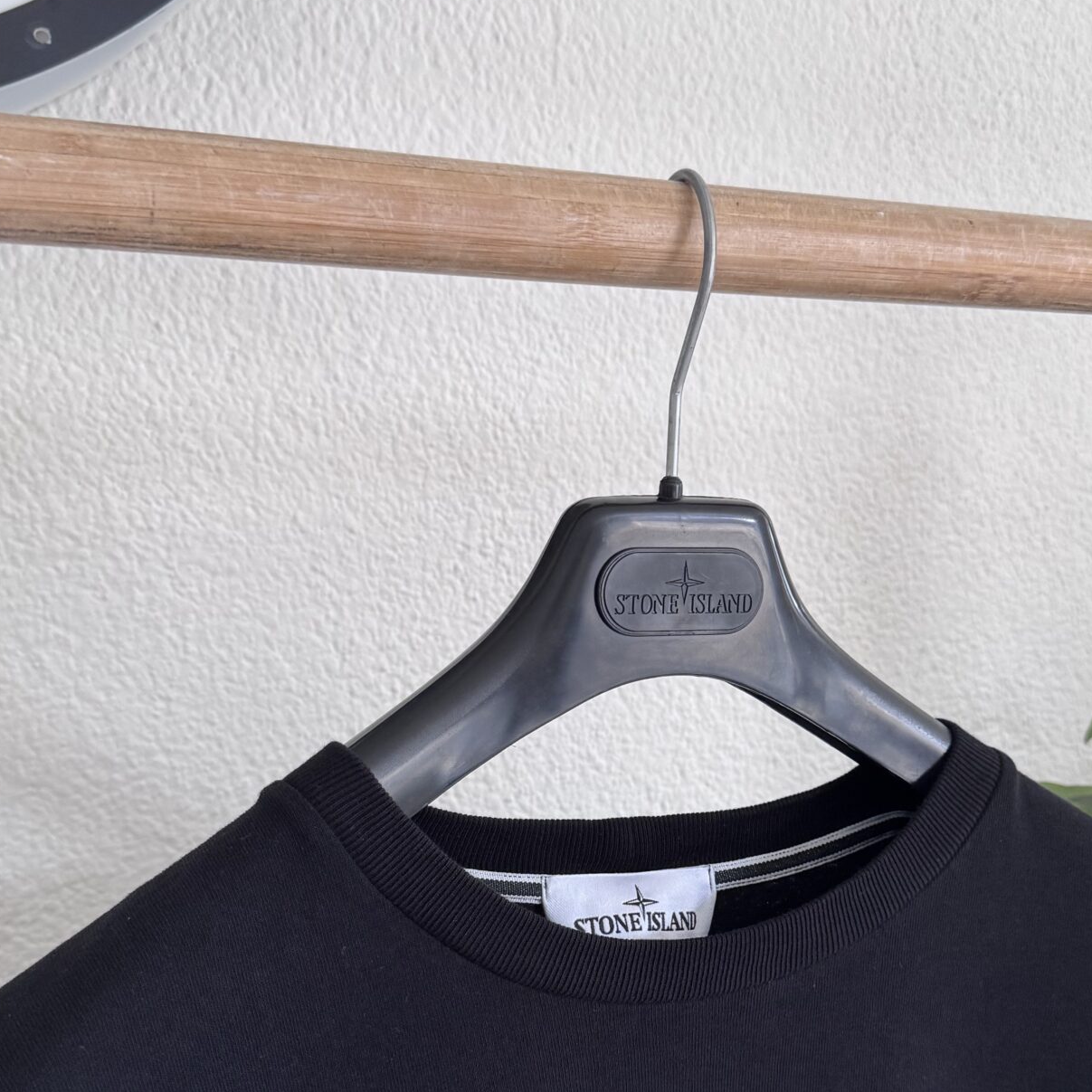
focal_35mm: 45
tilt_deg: -7.9
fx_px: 1606
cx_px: 565
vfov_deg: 37.2
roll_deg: -0.3
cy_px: 725
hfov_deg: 37.5
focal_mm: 6.76
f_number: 1.78
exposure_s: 1/121
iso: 200
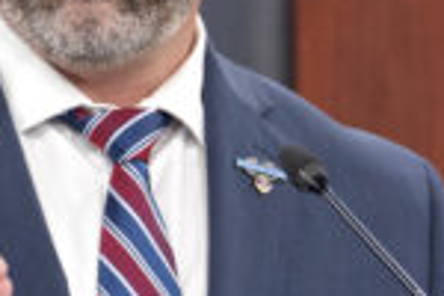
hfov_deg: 2.0
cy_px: 27
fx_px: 12604
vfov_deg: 1.3
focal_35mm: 1022
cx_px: -358
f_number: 2.8
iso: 1250
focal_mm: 133
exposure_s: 1/500
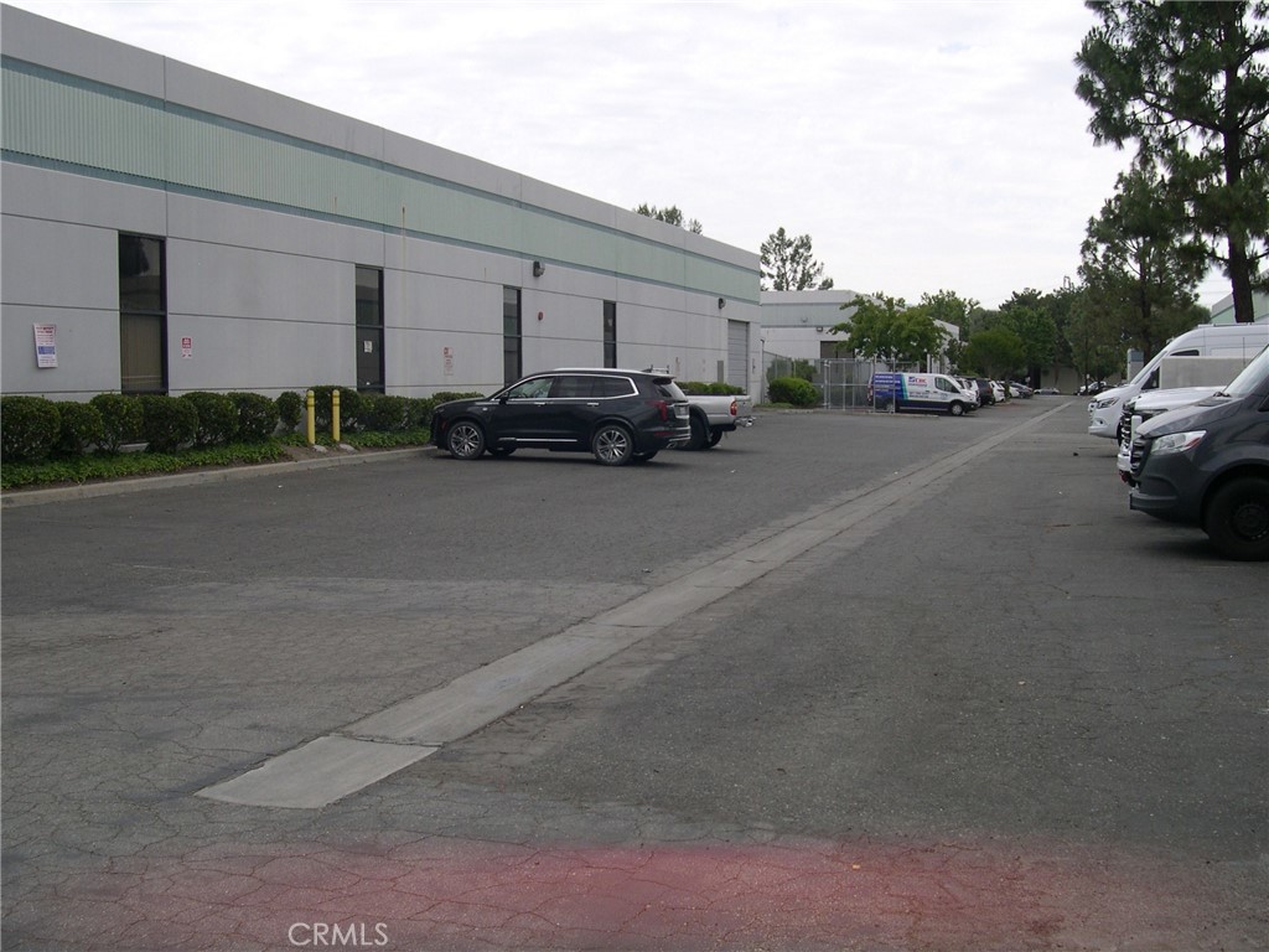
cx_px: 634
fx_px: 1393
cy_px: 476
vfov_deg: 37.7
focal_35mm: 38
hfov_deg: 49.0
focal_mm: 8
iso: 100
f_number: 7.6
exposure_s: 1/161
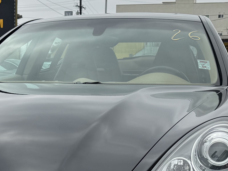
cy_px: 166
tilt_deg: -9.7
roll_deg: -0.9
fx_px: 567
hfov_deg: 22.6
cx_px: 65
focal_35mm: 86
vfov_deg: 16.8
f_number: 1.78
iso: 80
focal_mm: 6.76
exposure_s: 1/5814
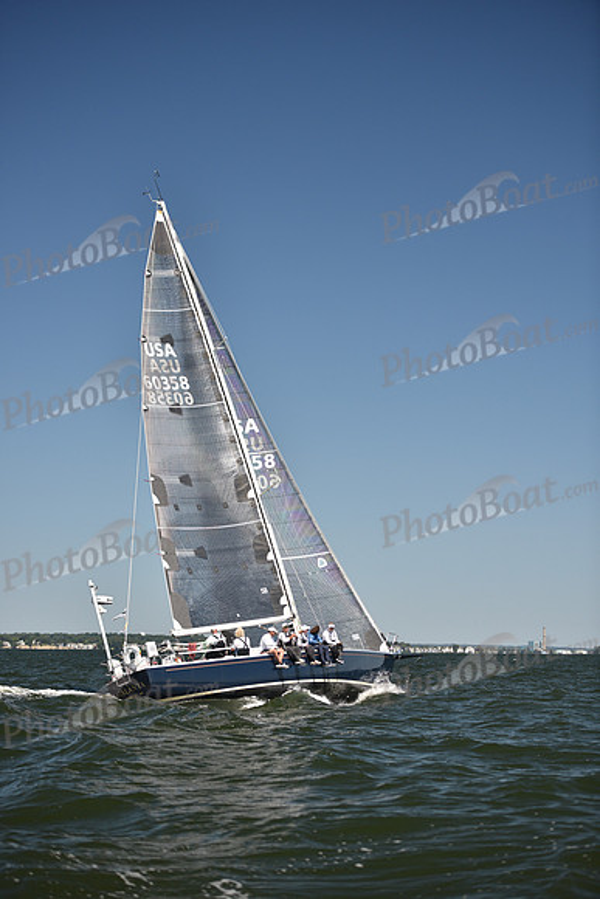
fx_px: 1749
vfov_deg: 28.8
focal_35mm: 70
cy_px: 450
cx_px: 300
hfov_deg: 19.5
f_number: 3.2
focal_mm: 70
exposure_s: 1/1600
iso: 250
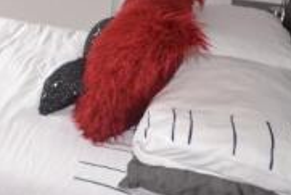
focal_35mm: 60
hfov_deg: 27.6
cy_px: -41
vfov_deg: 21.1
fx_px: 484
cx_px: -92
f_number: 4.2
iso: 560
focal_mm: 11
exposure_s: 1/60
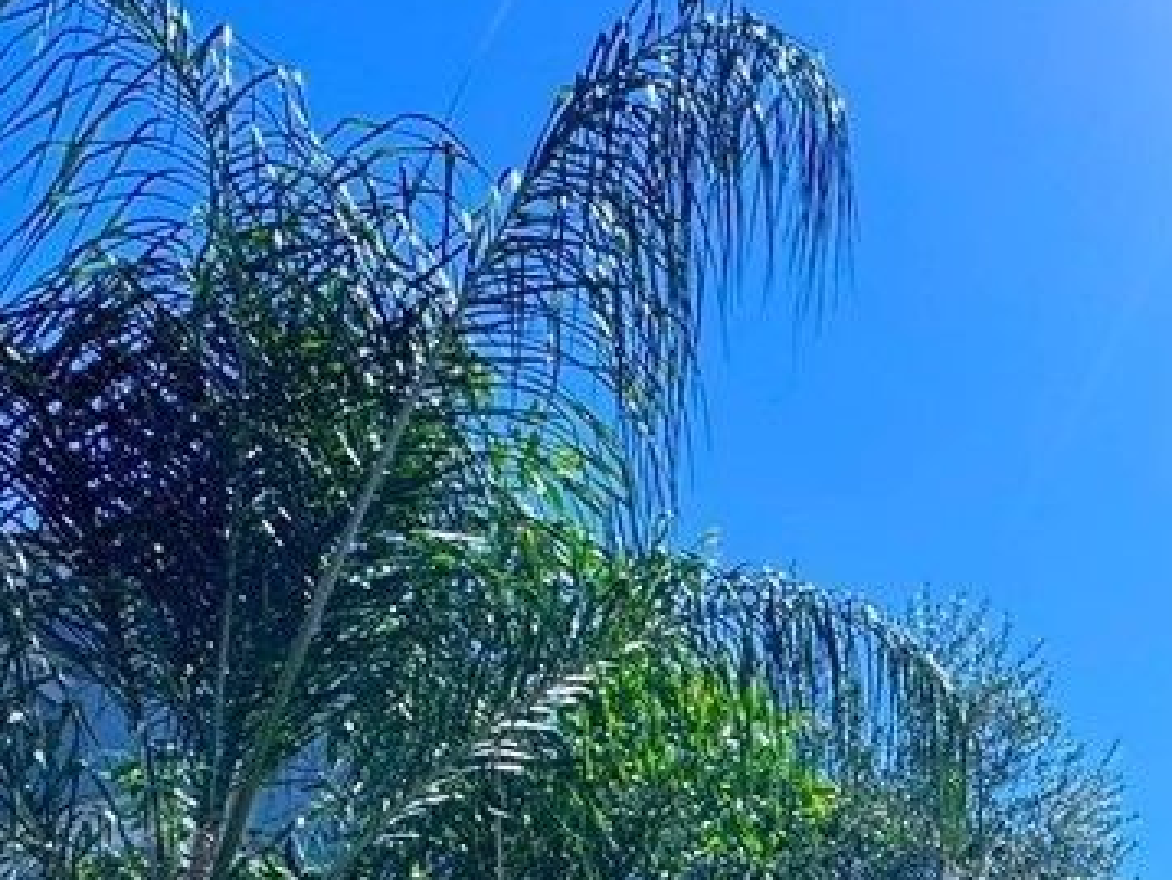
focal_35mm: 40
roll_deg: -2.3
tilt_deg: +9.6
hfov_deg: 37.2
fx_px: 1355
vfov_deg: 28.9
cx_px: 1359
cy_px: 1158
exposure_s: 1/1600
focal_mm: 2.22
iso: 50
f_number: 2.2
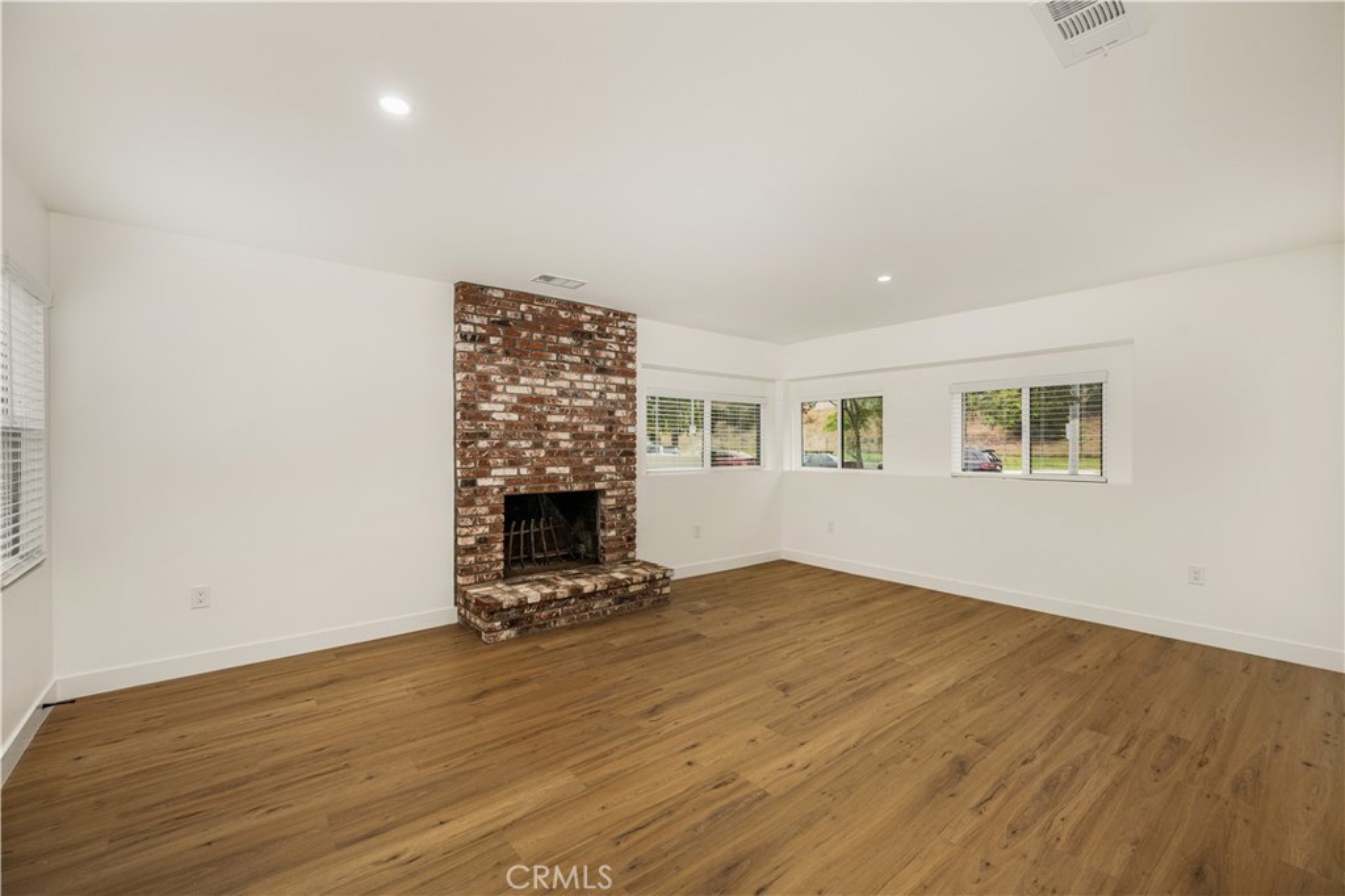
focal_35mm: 14
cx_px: 672
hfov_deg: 104.3
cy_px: 448
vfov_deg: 81.2
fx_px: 523
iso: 125
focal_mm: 14
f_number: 6.3
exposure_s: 1/20
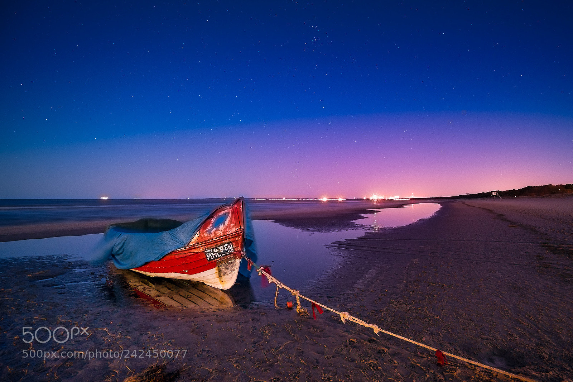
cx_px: 286
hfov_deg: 96.7
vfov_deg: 73.7
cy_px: 191
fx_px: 255
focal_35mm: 16
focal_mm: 16
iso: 800
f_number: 4
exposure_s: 15
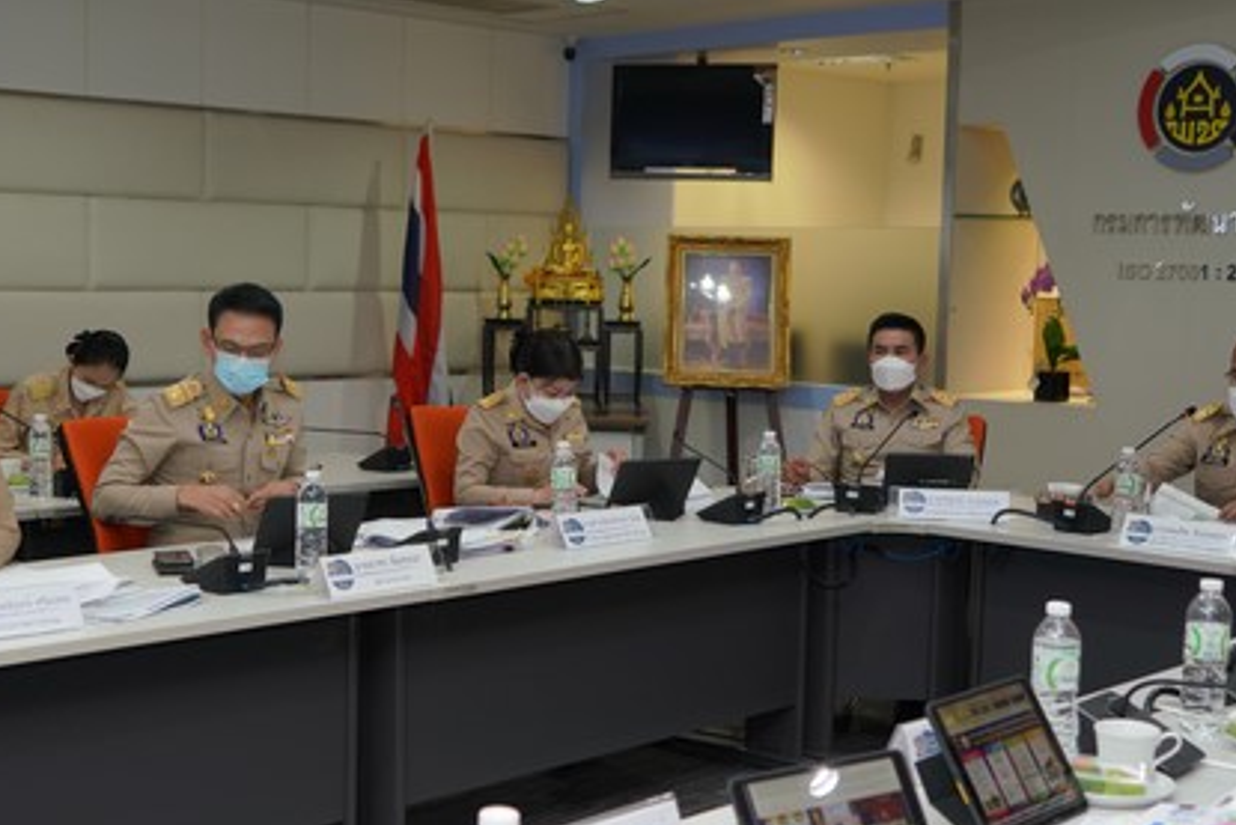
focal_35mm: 54
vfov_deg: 25.1
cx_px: 533
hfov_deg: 36.8
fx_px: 1855
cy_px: 456
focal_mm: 28
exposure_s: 1/60
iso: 500
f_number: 4
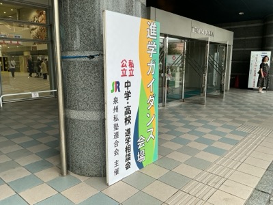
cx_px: 136
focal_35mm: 29
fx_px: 229
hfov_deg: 61.7
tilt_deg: -8.5
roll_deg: +0.6
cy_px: 102
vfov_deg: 48.2
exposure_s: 1/120
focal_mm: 3
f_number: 1.8
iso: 40
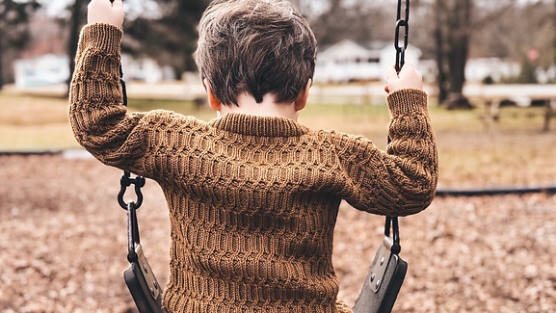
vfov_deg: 20.7
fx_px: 855
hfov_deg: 36.0
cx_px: 257
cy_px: 197
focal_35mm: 58
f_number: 1.8
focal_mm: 6.86
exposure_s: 1/550
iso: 64
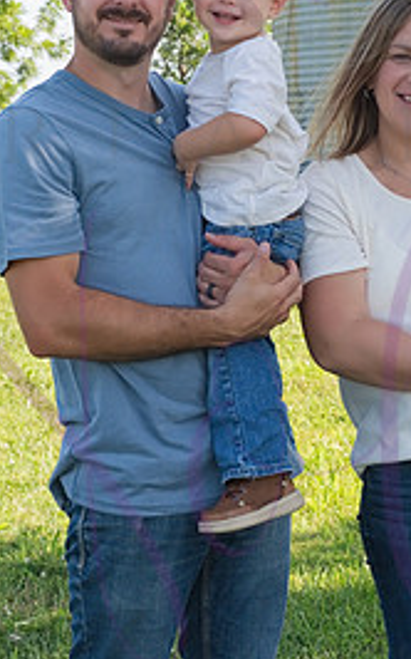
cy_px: 248
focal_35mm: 111
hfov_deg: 11.7
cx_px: 317
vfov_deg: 18.7
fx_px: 1991
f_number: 10
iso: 400
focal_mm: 50
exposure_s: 1/320
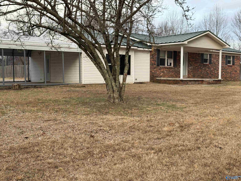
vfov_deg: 30.3
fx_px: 334
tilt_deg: -2.3
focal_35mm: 48
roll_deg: +0.1
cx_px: 120
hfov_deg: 39.7
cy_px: 90
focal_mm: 6.76
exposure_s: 1/570
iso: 64
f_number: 1.78
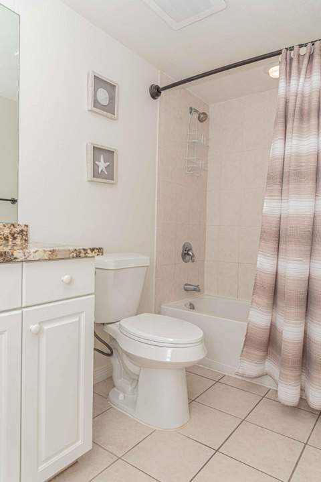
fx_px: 321
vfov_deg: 73.7
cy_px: 241
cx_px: 160
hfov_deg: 53.2
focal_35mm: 24
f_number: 7.1
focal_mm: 24
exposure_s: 1/160
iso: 400
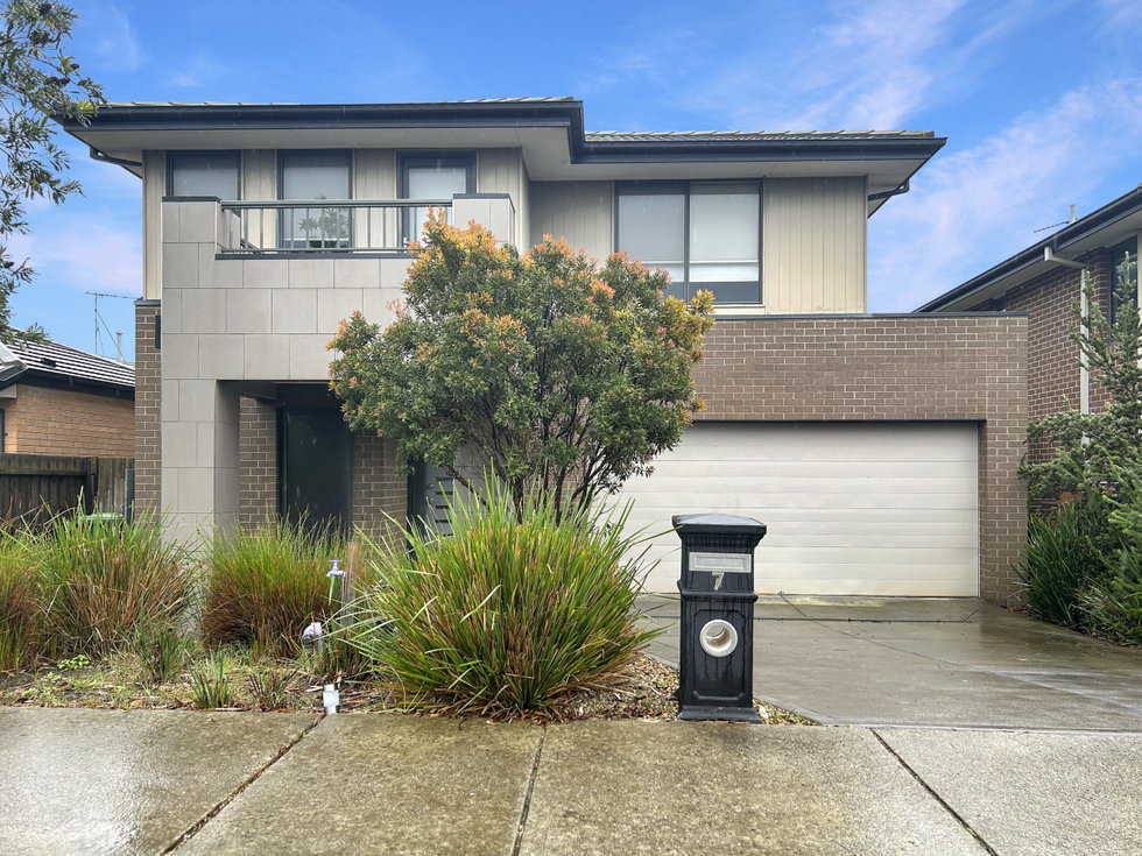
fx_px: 858
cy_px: 428
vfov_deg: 53.1
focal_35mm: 26
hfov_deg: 67.3
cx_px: 571
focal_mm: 5.7
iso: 50
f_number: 1.5
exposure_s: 1/315
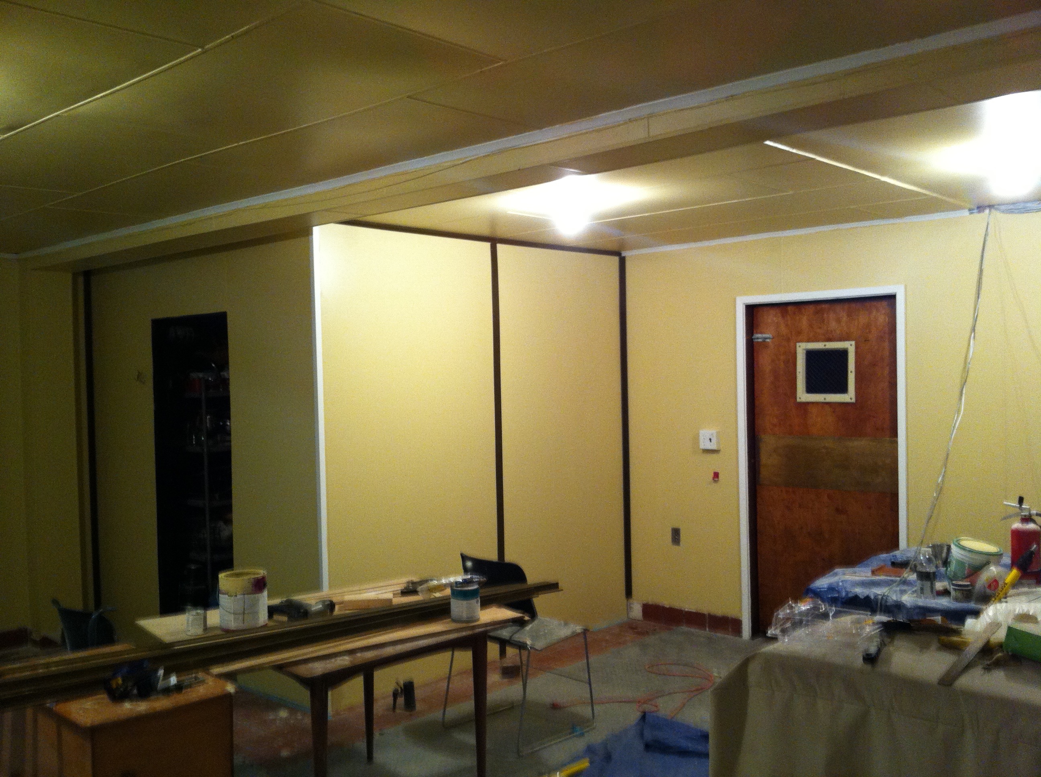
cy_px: 388
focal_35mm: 35
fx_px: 1051
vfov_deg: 40.6
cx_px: 520
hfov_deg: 52.7
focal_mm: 3.85
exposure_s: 1/15
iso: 200
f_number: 2.8
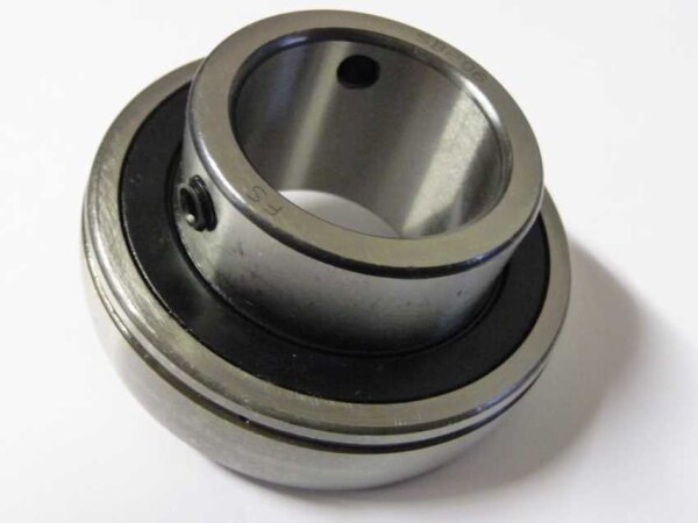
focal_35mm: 40
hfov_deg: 46.8
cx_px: 349
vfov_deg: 36.0
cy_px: 262
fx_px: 807
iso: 800
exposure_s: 1/8
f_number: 3.9
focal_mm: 6.7
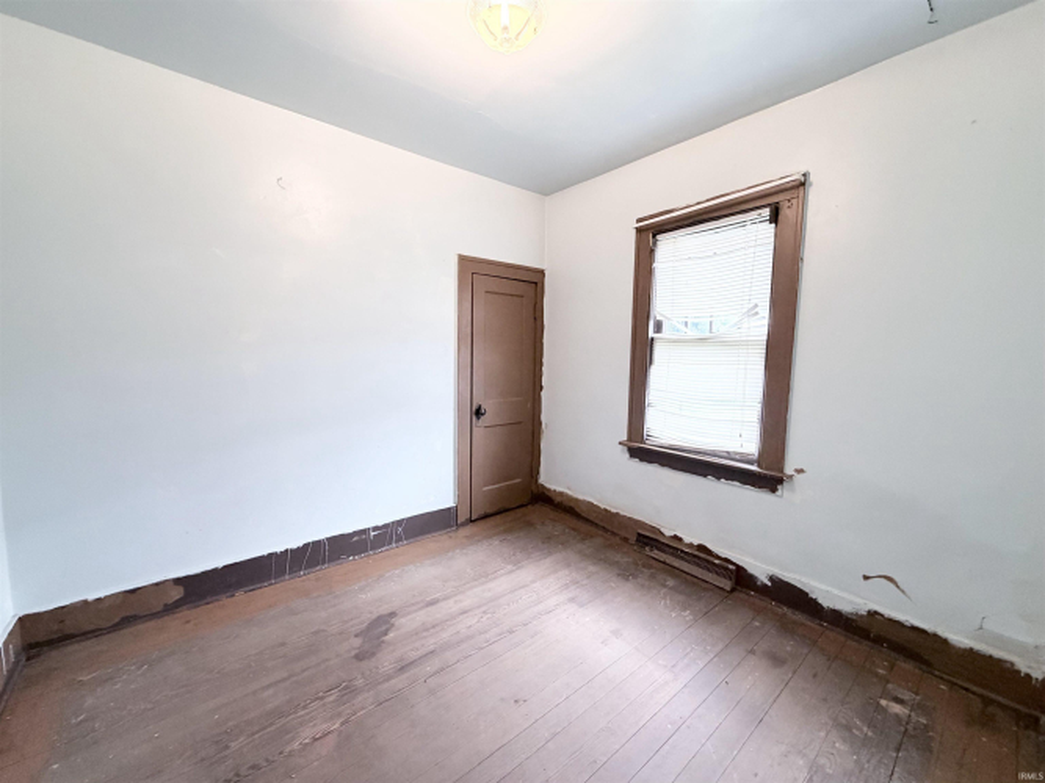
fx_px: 423
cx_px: 522
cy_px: 392
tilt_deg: -6.6
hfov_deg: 102.1
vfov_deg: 85.7
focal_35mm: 14
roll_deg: -1.1
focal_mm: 2.22
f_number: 2.2
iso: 320
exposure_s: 1/60
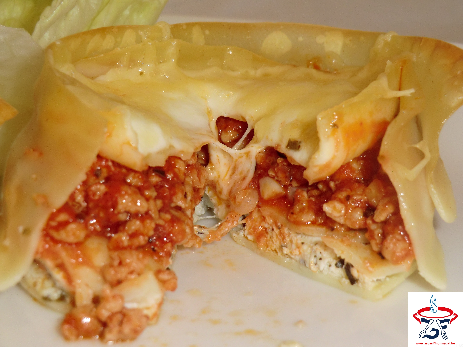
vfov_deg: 19.4
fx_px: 1017
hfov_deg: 25.7
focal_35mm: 76
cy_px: 174
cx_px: 232
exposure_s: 1/60
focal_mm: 13.6
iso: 200
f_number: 4.6
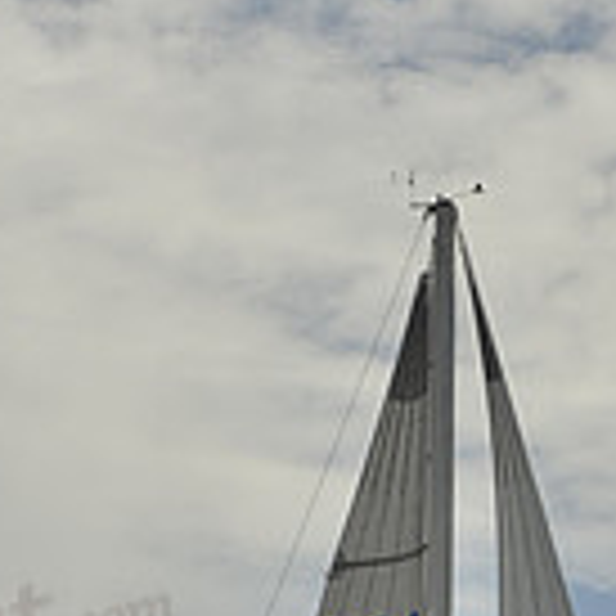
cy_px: 1259
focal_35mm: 252
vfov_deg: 6.7
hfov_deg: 6.9
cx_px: 407
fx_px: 5074
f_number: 9
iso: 280
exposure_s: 1/1600
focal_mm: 70
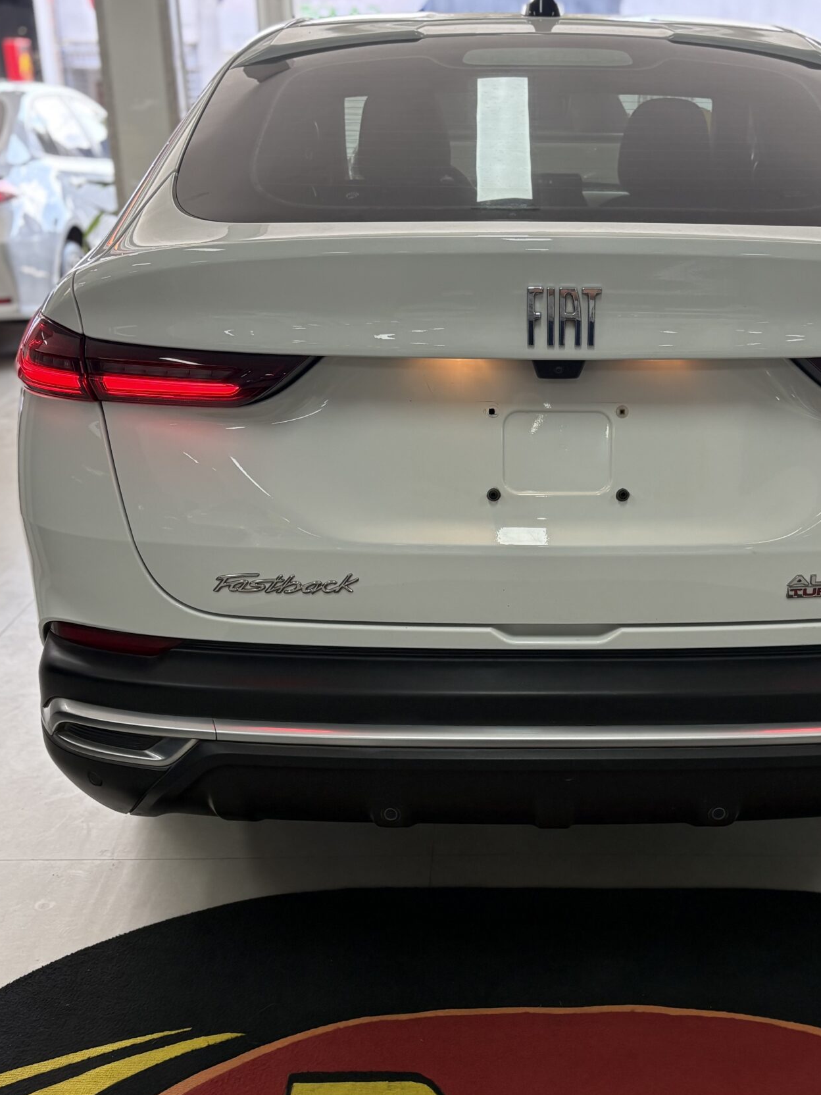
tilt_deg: -21.3
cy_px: 640
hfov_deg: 35.6
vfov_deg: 46.6
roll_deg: -1.3
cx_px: 549
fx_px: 1265
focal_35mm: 40
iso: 125
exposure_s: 1/121
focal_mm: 5.96
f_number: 1.6
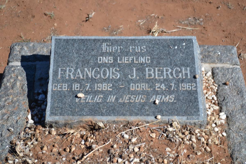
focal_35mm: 82
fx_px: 564
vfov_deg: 16.6
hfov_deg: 24.6
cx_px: 123
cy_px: 82
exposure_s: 1/125
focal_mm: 55
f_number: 5.6
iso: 140
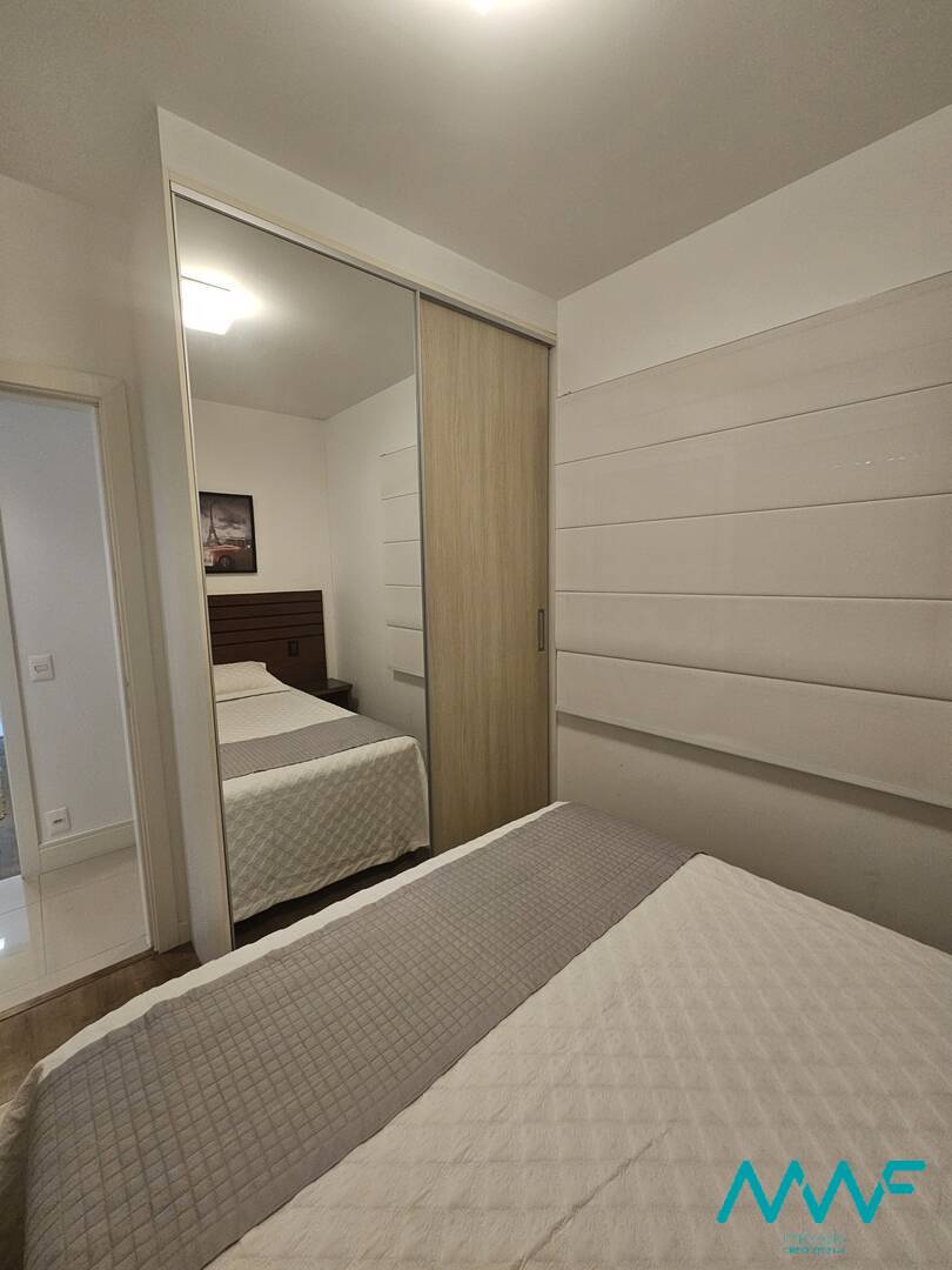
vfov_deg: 106.2
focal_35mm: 13
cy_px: 635
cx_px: 476
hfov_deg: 89.9
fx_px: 477
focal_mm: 2.2
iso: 250
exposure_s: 1/60
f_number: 2.2
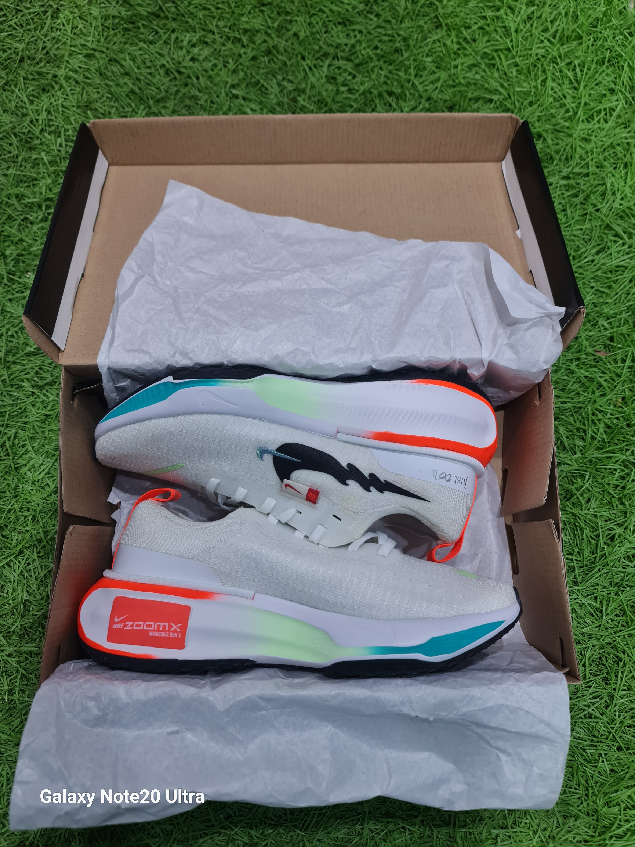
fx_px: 611
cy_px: 424
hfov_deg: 54.9
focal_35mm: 25
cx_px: 318
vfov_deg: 69.4
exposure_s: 1/60
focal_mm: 7
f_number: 1.8
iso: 200
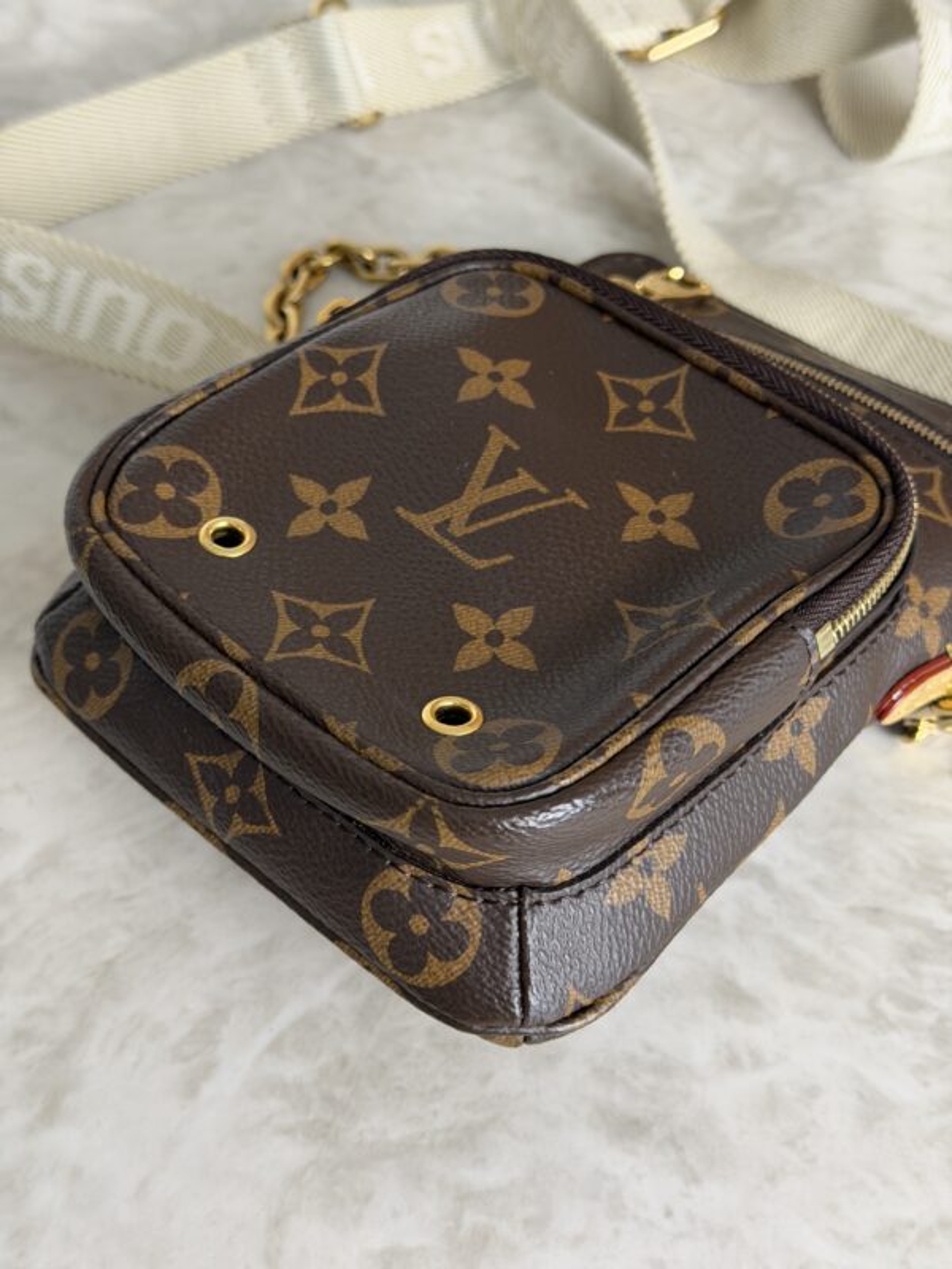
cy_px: 634
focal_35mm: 48
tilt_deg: -51.0
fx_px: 1760
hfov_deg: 30.3
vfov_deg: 39.7
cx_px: 476
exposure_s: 1/60
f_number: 1.78
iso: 100
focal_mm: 6.76
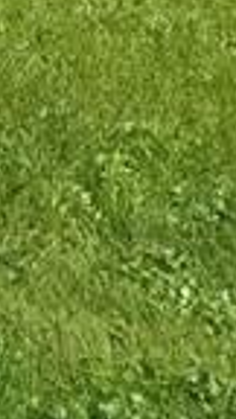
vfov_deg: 9.7
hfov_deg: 4.6
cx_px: -1136
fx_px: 2236
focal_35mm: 201
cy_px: -503
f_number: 1.7
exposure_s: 1/2144
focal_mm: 4.2
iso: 50
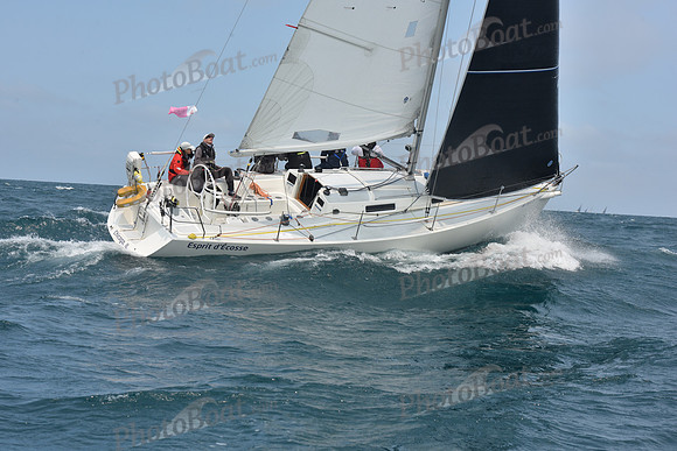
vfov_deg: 19.5
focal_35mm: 70
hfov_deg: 28.8
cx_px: 338
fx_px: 1317
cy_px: 226
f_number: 10
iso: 250
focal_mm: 70
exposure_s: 1/800
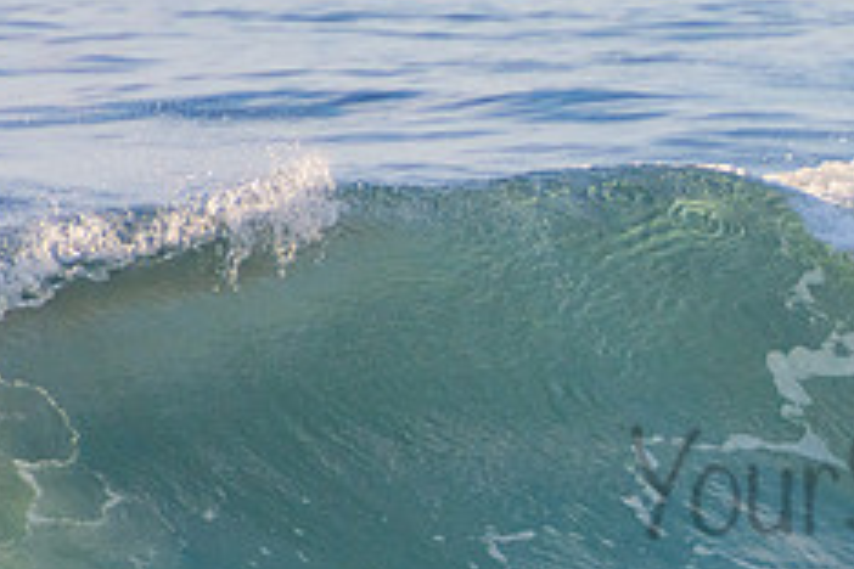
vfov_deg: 0.9
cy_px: 450
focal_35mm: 1538
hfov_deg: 1.3
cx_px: 1007
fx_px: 36482
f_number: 5.6
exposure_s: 1/1250
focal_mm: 400
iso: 450
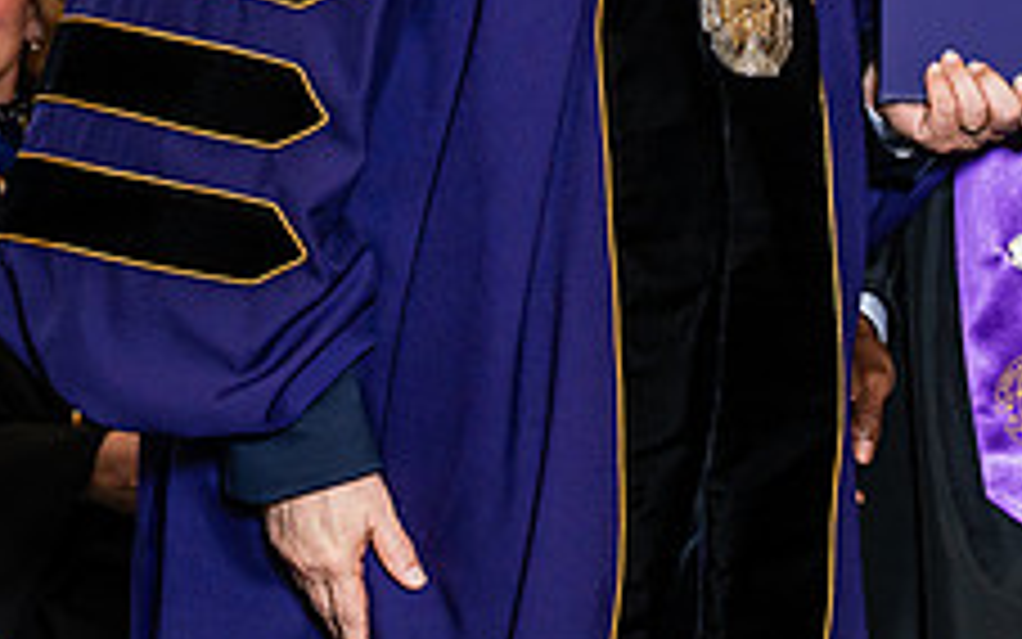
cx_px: 743
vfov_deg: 7.2
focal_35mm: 182
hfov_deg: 11.5
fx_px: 5070
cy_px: -119
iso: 1250
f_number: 4.5
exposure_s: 1/200
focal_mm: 70
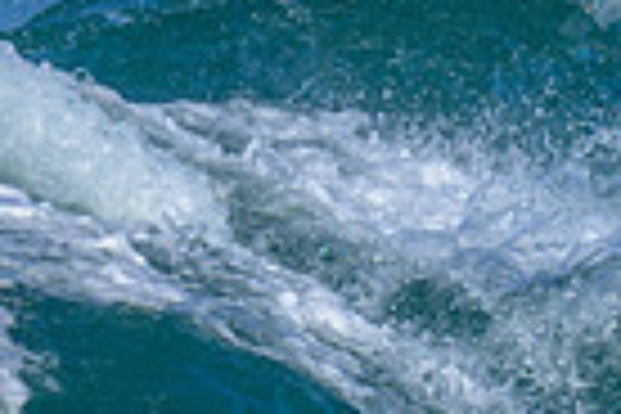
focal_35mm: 3980
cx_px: 916
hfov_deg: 0.5
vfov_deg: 0.3
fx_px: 68650
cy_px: 319
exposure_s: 1/2000
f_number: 6.3
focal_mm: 800
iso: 280
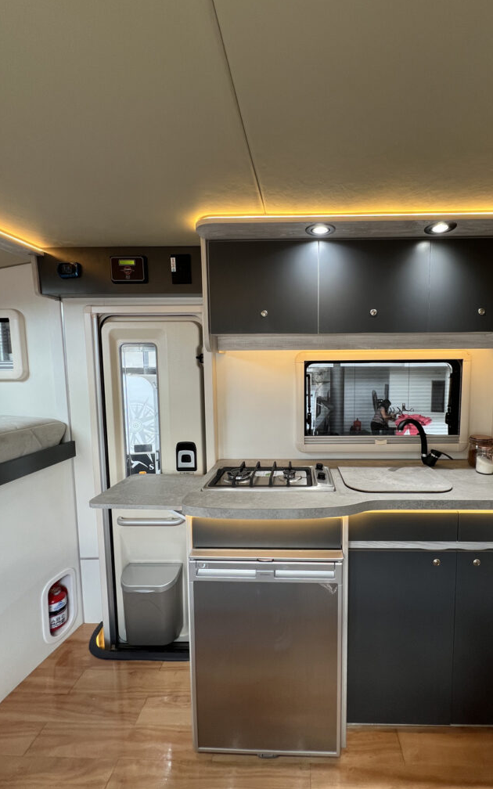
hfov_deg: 77.8
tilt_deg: -5.5
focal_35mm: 14
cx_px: 293
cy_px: 397
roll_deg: +0.5
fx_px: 301
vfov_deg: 105.3
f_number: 1.8
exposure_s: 1/99
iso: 80
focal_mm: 1.57
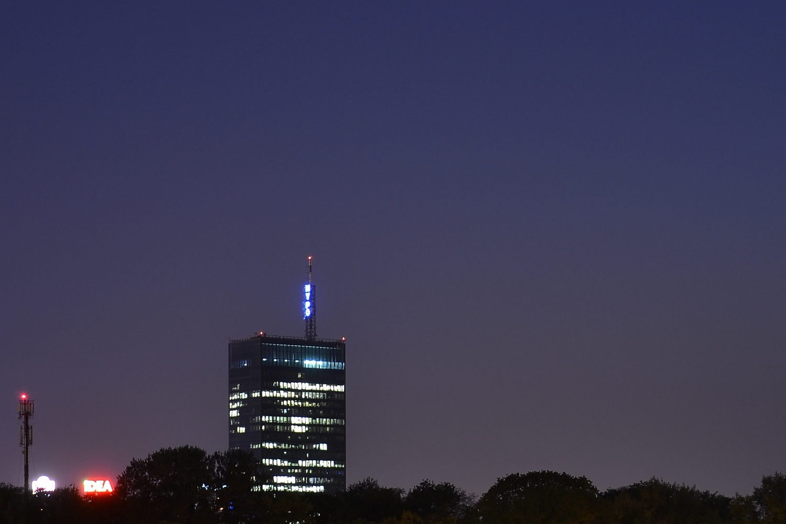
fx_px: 2314
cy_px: 471
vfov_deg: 12.8
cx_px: 288
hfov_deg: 19.2
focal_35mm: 106
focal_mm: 38
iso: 100
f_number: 4.5
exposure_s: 10
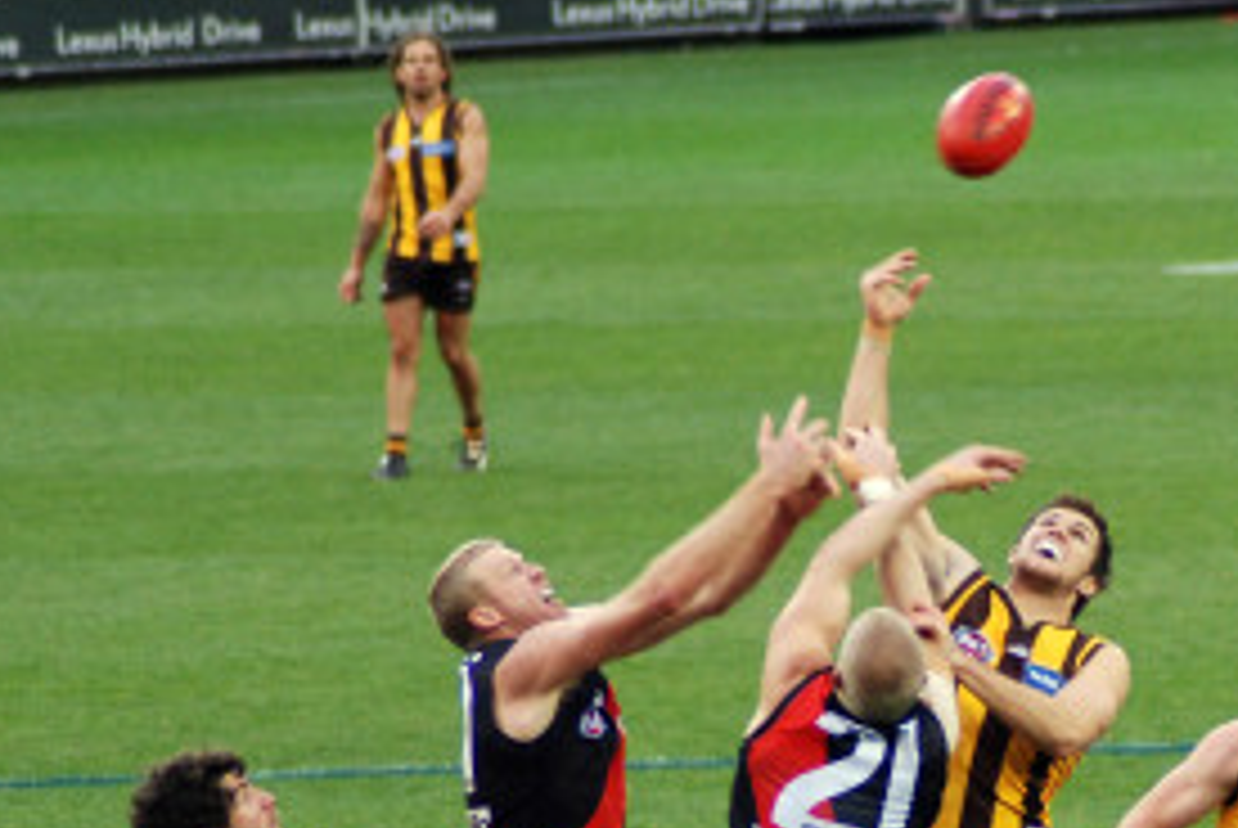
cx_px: 990
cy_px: 810
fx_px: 25302
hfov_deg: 2.8
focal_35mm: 735
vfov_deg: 1.9
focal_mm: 190
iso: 400
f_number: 4.8
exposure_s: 1/250
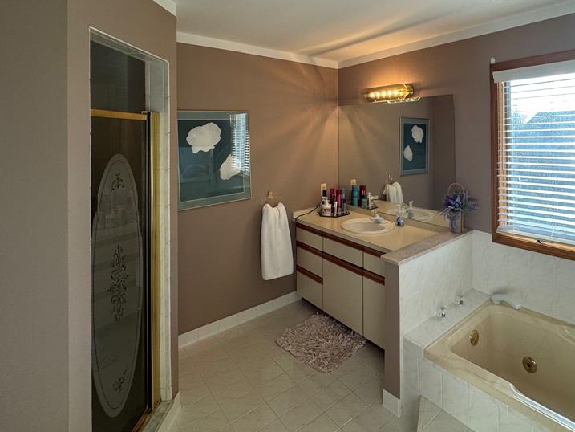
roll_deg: +0.4
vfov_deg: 63.7
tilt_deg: +0.2
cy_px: 132
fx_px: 332
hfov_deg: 78.6
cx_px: 391
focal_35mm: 20
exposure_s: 1/120
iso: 80
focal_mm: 2.22
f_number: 2.2
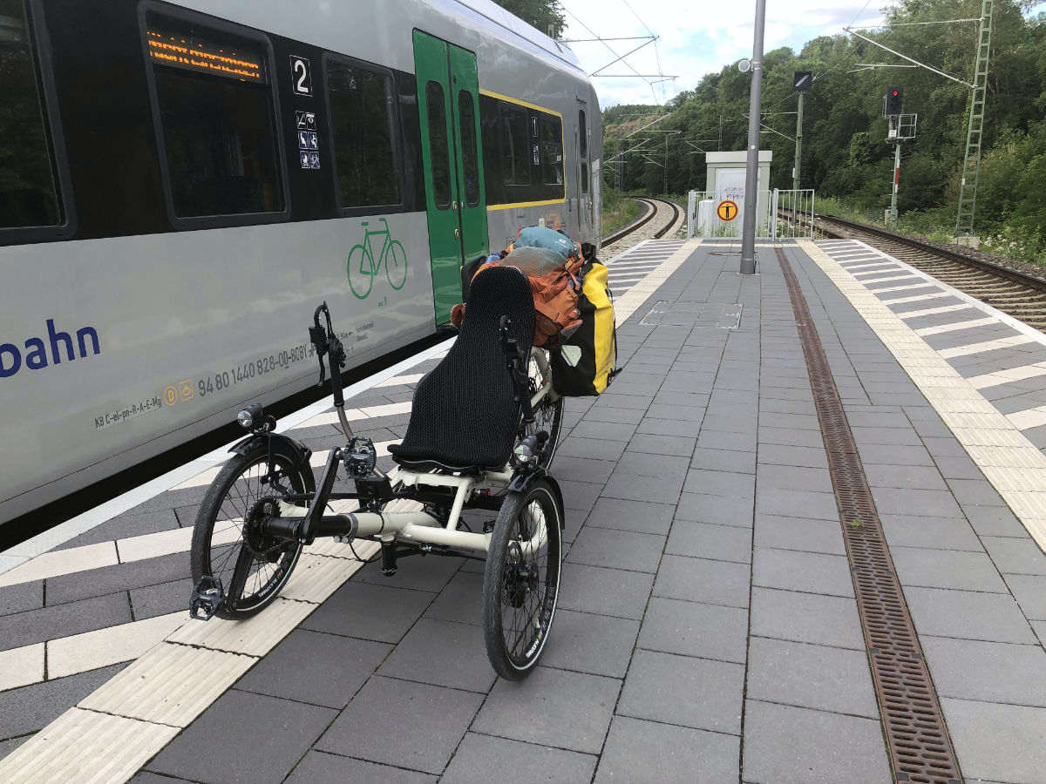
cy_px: 392
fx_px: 846
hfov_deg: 63.4
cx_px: 523
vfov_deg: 49.7
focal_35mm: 28
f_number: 1.8
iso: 20
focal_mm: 4
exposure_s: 1/516
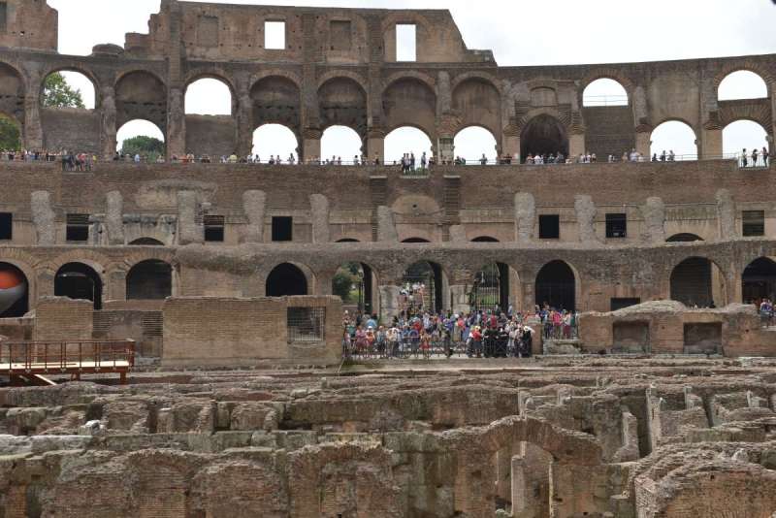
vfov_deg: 28.1
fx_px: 1035
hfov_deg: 41.1
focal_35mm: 48
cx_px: 388
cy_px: 259
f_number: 5.6
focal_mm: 48
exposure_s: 1/125
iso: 125
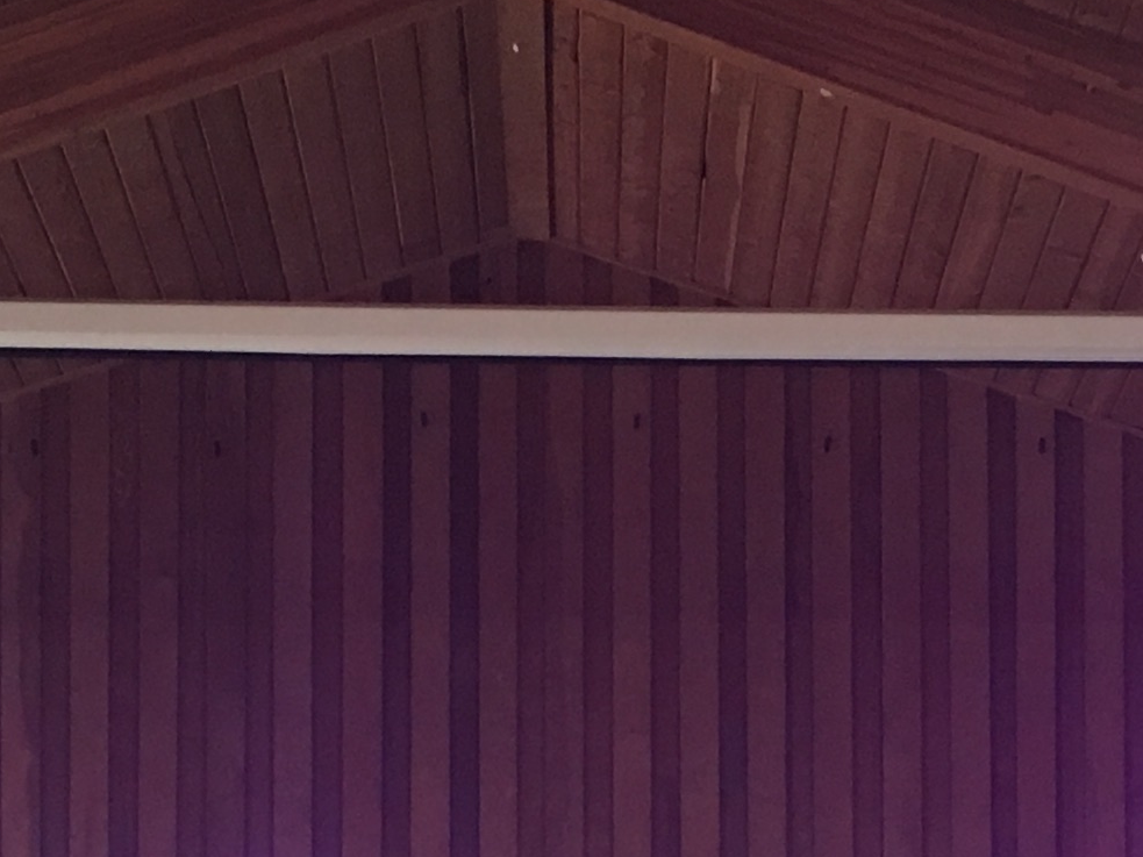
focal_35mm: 119
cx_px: 724
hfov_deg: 16.5
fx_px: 3929
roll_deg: -0.9
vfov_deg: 11.8
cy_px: 1392
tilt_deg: +2.3
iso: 80
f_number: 2.2
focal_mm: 4.15
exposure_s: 1/10
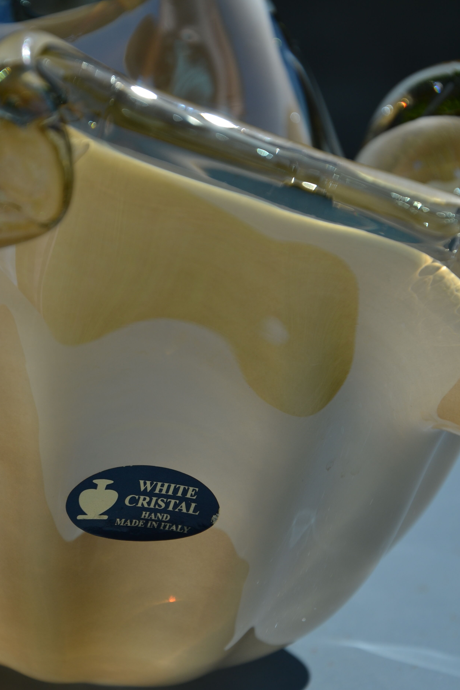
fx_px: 2492
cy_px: 417
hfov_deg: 10.5
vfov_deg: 15.8
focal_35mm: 130
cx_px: 188
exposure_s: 1/640
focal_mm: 70
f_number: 6.3
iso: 100
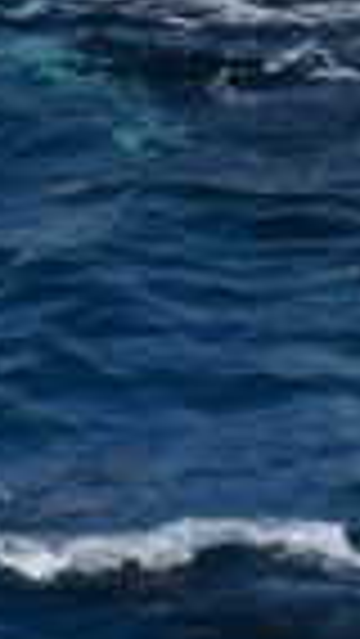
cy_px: -191
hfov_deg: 2.6
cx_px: 472
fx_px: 8000
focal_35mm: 472
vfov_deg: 4.6
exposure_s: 1/8000
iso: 560
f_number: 5
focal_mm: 80
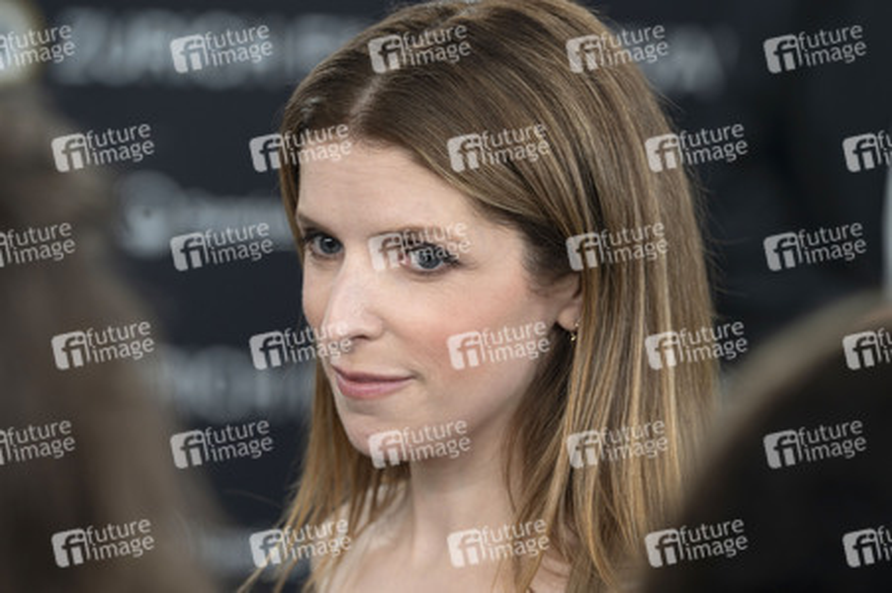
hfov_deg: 10.3
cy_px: 296
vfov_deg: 6.9
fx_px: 4952
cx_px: 446
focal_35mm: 200
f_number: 5
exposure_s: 1/200
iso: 400
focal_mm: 200
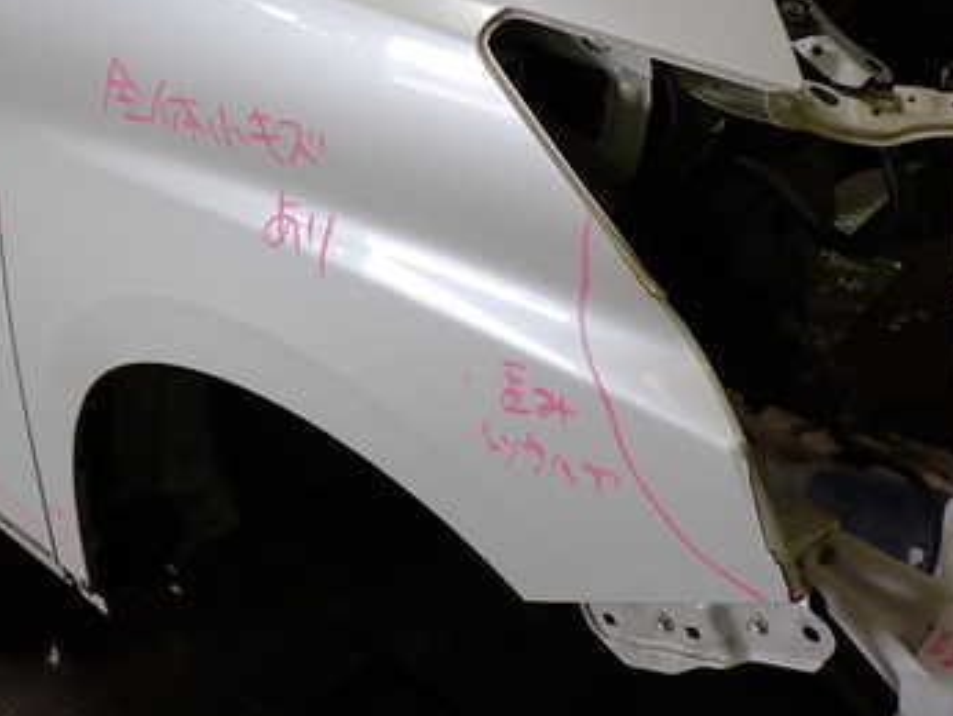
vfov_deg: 27.8
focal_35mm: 52
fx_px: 1433
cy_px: 215
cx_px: 273
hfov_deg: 36.2
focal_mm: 5.4
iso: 100
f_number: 2.3
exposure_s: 1/100
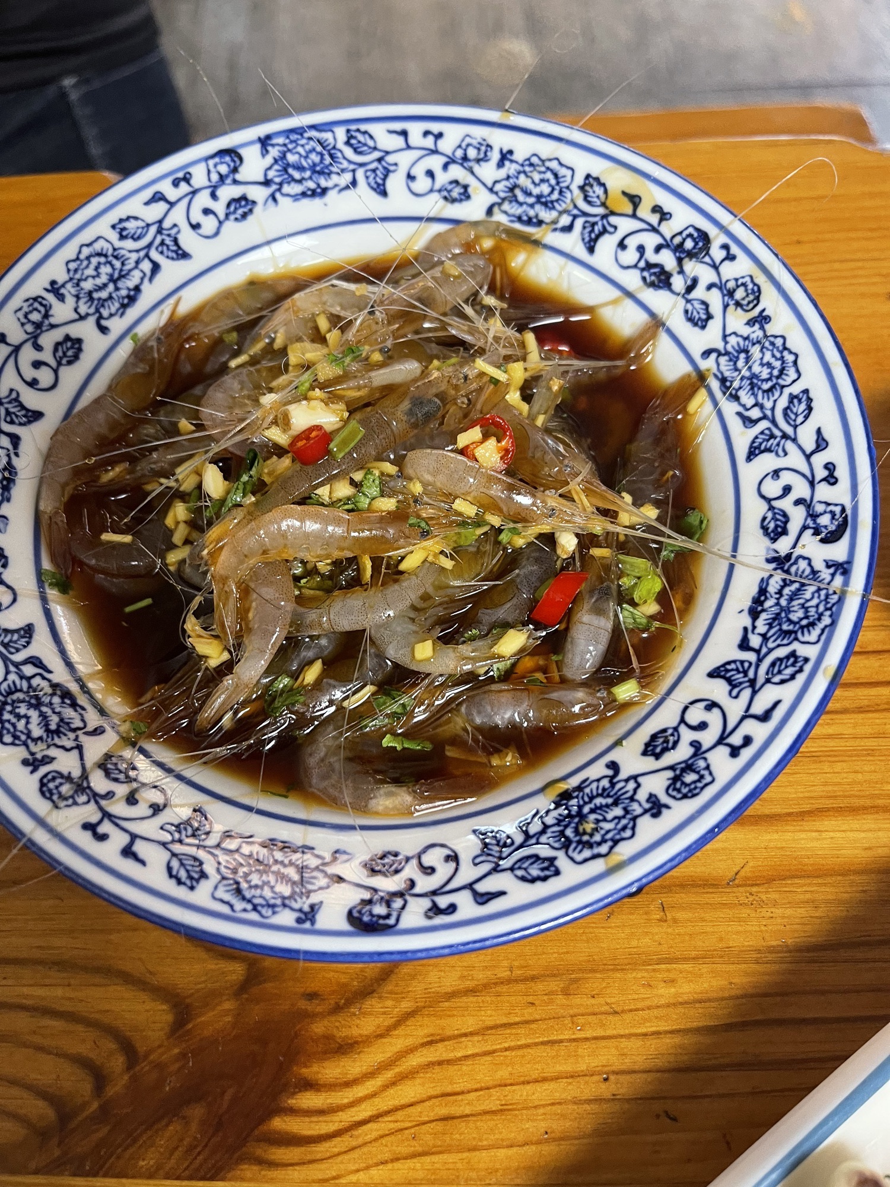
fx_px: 857
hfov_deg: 54.9
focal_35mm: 25
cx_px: 445
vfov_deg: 69.4
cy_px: 594
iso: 160
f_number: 1.6
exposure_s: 1/60
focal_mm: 5.1
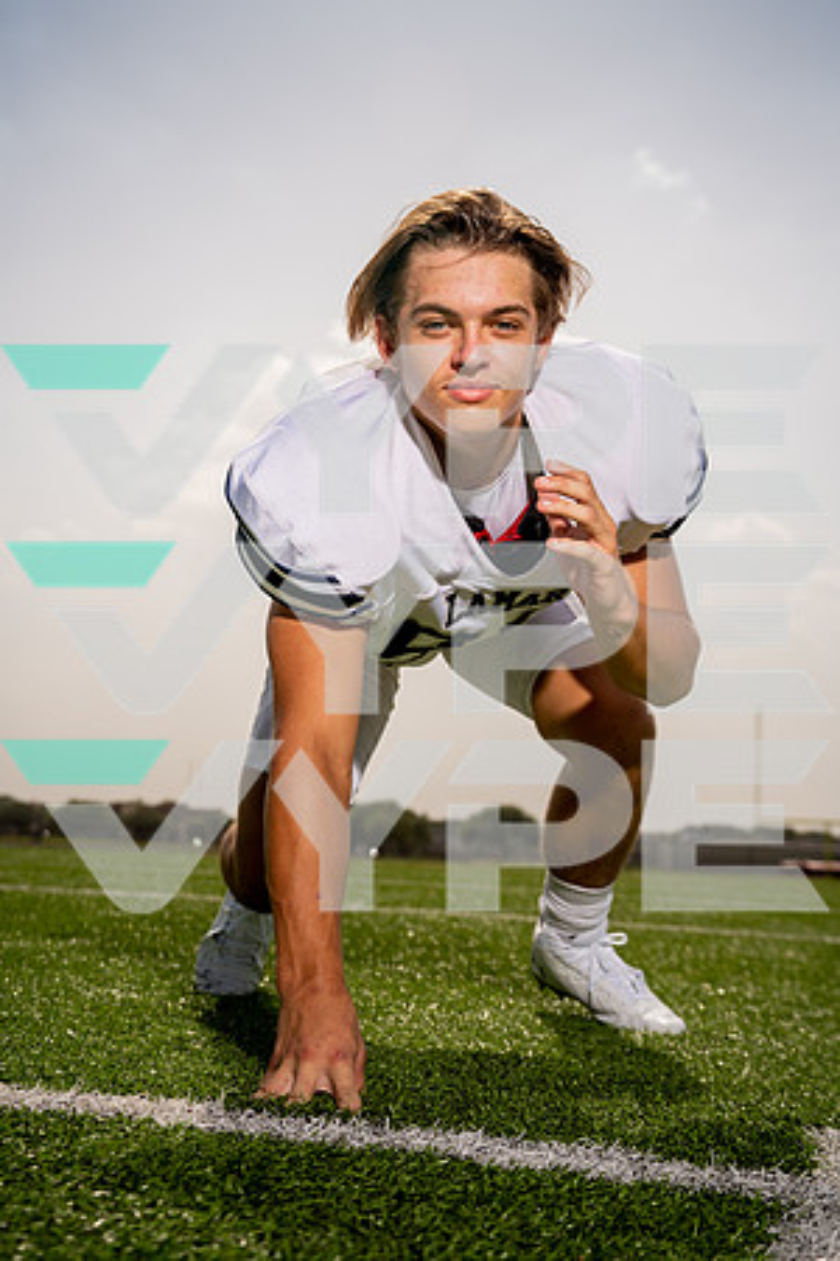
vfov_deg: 44.5
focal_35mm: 44
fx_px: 1540
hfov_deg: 30.5
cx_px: 420
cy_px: 630
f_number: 4.5
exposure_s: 1/1250
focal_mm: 44
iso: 100
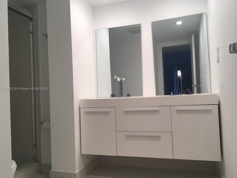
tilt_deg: +0.9
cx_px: 118
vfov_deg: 48.2
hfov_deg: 61.7
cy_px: 89
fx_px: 199
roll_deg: +2.8
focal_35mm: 29
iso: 25
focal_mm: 4.15
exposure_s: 1/30
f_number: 2.2
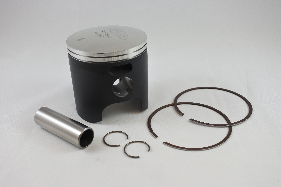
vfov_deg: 36.9
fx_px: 281
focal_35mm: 36
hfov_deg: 53.1
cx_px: 140
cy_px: 94
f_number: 4
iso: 400
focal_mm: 13.4
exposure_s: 1/200
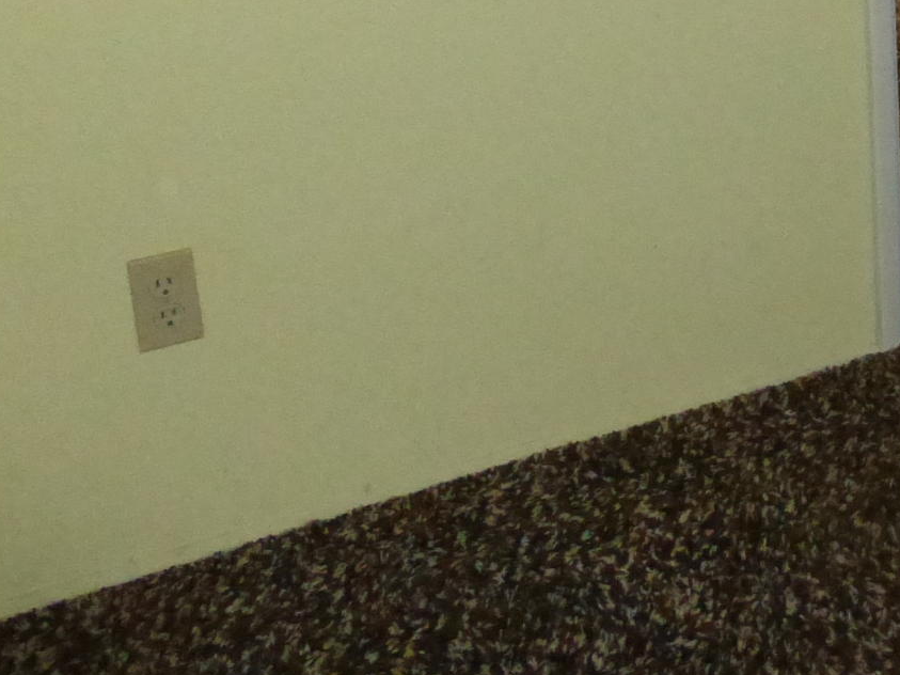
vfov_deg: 16.3
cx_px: 1384
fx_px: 2314
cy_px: 44
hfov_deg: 19.1
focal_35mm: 89
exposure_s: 1/60
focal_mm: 4.3
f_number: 3.3
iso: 800
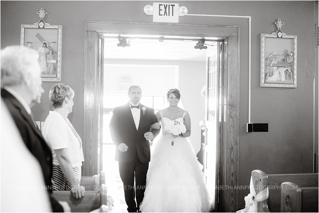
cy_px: 106
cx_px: 160
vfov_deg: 27.0
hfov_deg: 39.6
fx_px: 443
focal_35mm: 50
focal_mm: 50
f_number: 2.2
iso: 1600
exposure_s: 1/125
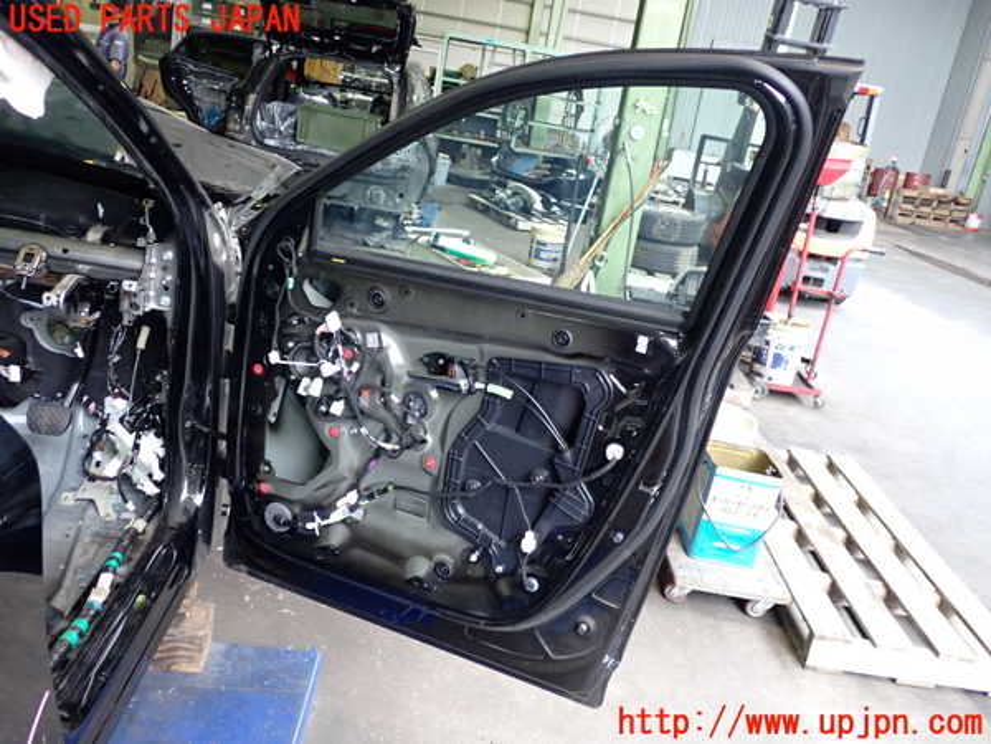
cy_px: 372
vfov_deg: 46.8
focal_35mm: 30
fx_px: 859
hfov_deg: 60.0
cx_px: 496
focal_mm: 5.4
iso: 250
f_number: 2.3
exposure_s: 1/30
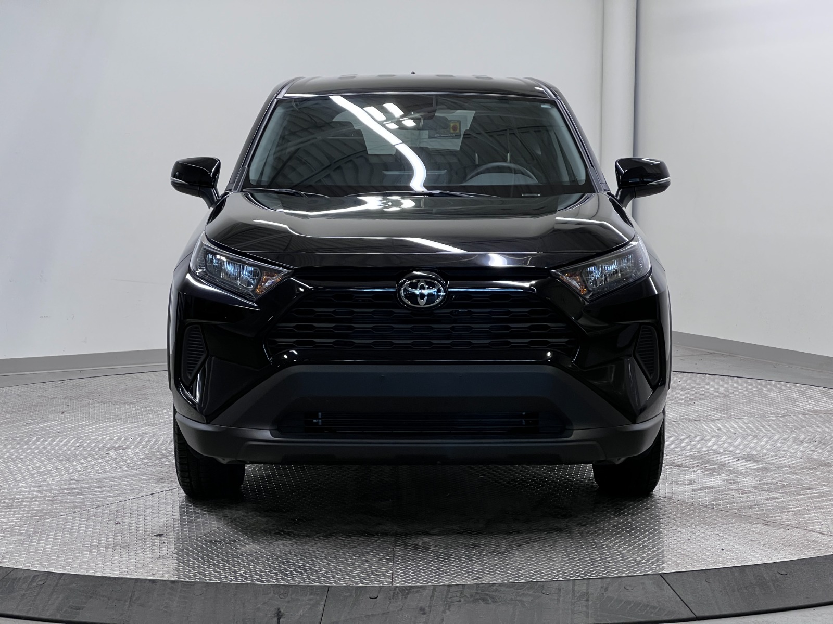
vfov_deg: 19.1
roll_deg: +0.3
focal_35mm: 77
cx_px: 416
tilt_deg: -5.1
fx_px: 1853
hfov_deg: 25.3
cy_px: 312
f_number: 2.8
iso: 200
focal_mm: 9
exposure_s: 1/120
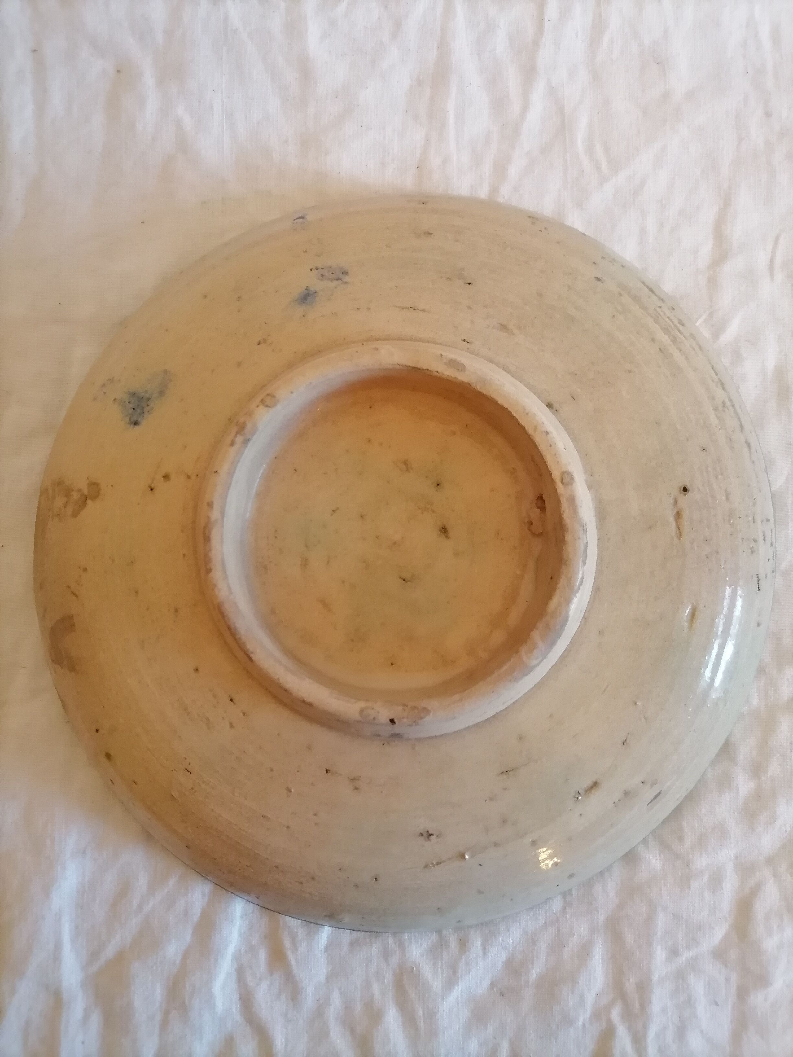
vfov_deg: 67.3
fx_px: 794
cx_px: 396
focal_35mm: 26
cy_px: 528
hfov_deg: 53.1
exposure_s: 1/30
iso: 640
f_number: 1.8
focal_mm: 5.4
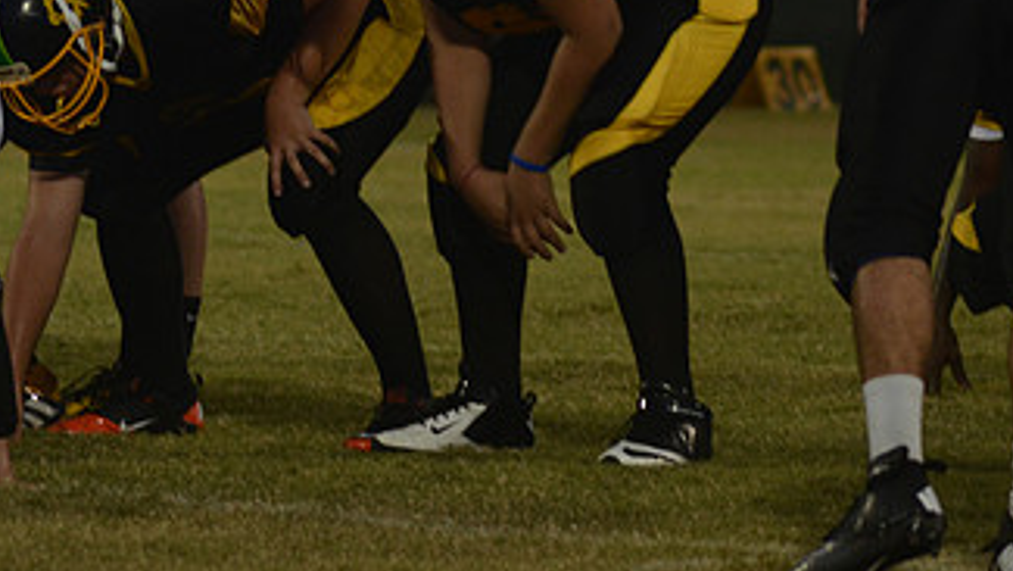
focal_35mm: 559
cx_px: 215
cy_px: 53
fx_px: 15019
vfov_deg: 2.2
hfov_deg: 3.9
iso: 1000
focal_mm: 200
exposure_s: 1/100
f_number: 5.6
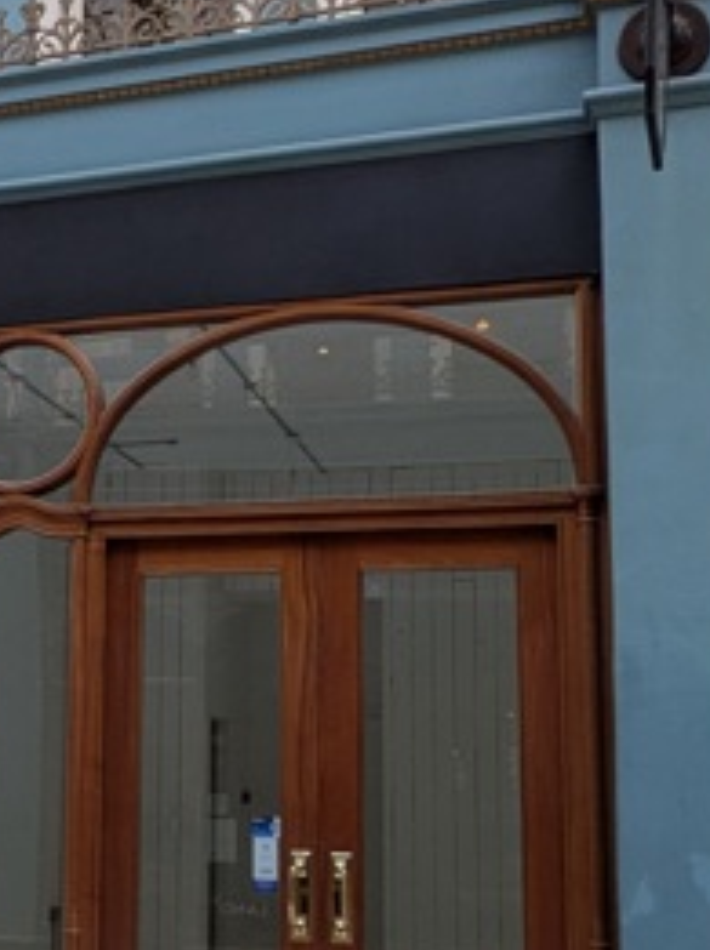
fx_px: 1508
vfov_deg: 34.9
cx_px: 7
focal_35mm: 55
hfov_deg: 25.3
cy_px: 561
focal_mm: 1.85
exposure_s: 1/174
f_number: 2.2
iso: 45
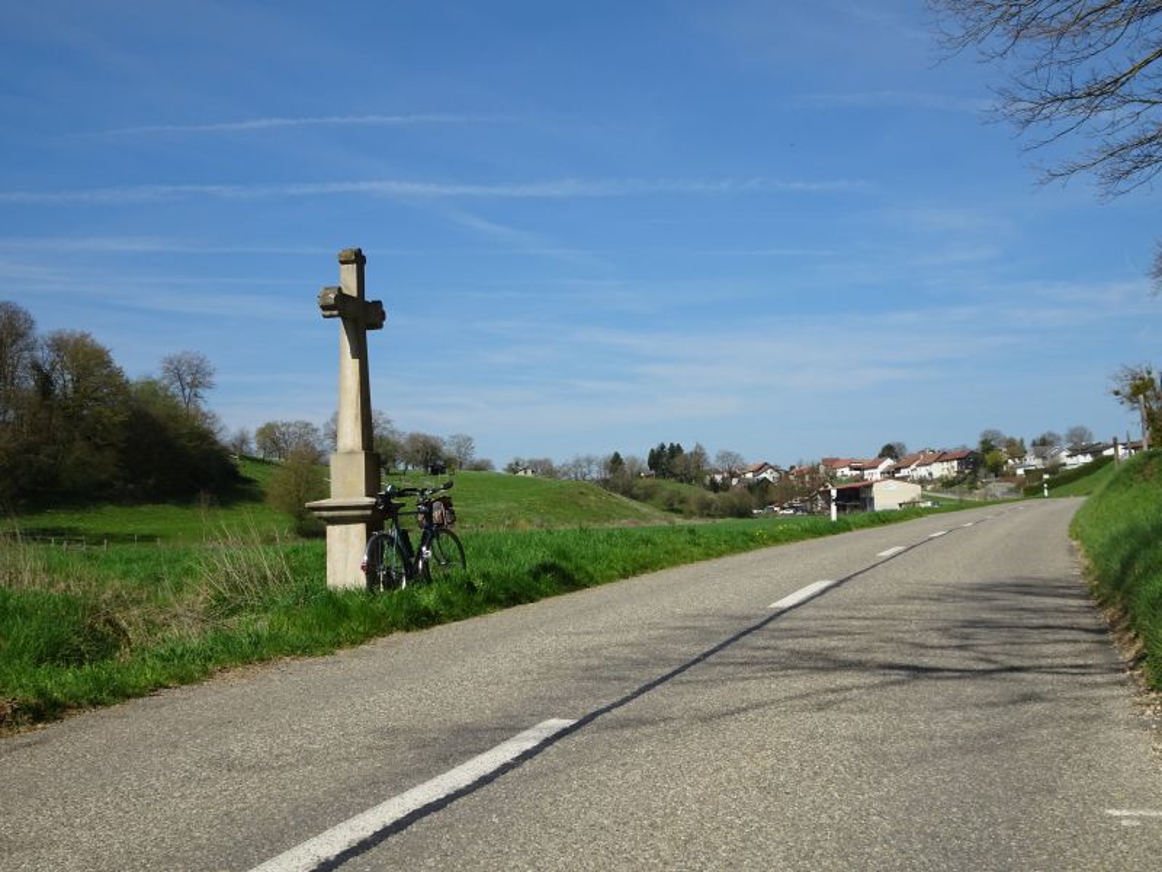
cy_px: 436
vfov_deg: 36.0
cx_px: 581
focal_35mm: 40
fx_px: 1343
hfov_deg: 46.8
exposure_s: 1/1000
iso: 80
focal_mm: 6.8
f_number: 4
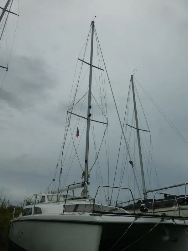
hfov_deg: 56.8
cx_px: 94
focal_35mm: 24
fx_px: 174
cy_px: 126
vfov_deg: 71.6
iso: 160
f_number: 5.6
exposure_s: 1/1600
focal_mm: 4.3
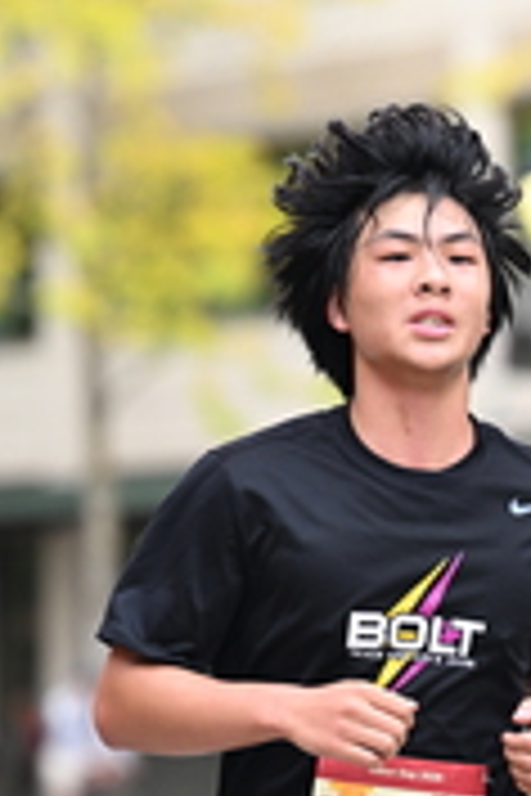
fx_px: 8916
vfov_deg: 5.1
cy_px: 513
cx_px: 367
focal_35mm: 403
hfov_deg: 3.4
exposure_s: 1/1600
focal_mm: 130
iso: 640
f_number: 2.8
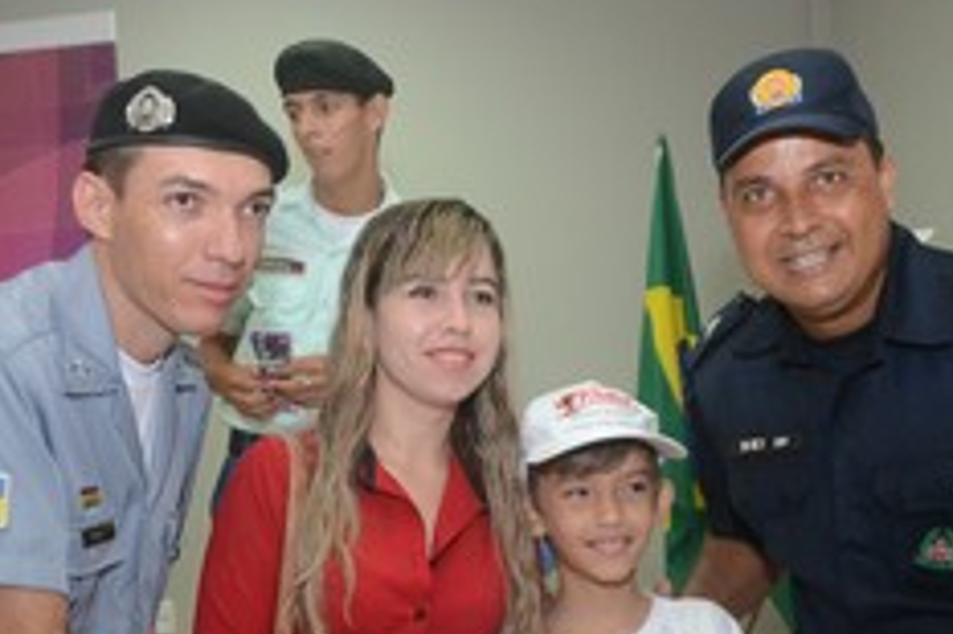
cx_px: 577
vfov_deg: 22.8
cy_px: 552
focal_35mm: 58
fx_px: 1534
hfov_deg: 34.4
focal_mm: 20
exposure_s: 1/100
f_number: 3.5
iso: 1600
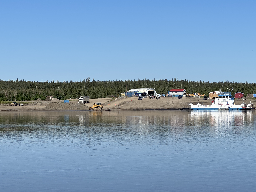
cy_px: 119
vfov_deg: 14.6
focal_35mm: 101
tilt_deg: -0.4
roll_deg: +0.6
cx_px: 162
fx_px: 747
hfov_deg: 19.4
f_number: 2.8
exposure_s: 1/1783
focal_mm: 9
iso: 25
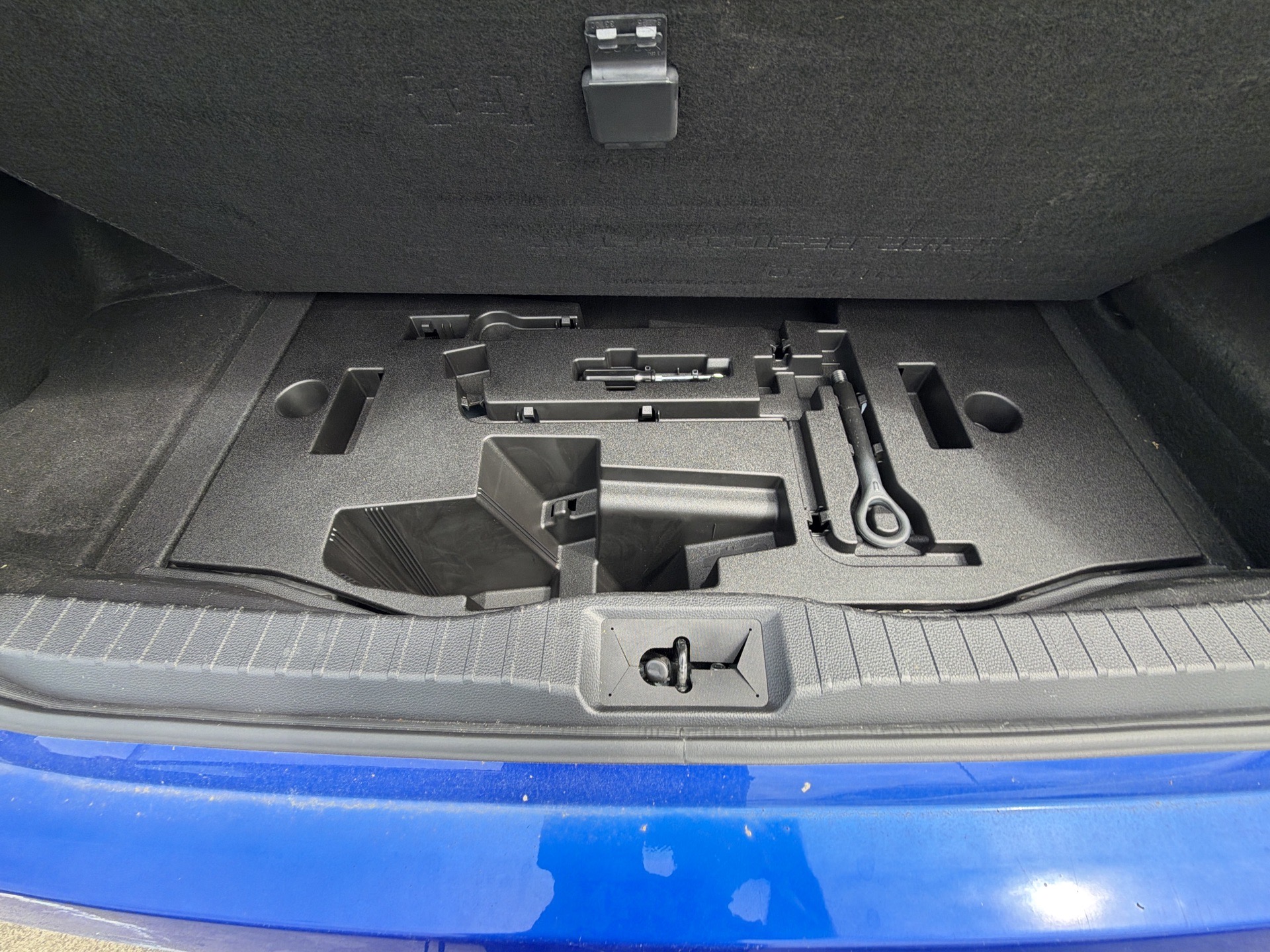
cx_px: 635
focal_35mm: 14
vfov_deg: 85.7
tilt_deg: -59.5
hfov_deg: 102.1
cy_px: 476
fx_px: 514
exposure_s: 1/146
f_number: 2.2
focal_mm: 2.22
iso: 40
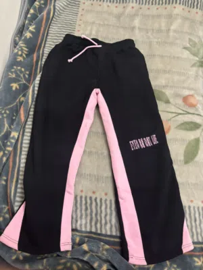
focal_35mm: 26
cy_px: 135
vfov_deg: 67.3
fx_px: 203
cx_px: 102
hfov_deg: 53.1
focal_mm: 5.96
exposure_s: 1/33
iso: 400
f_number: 1.6
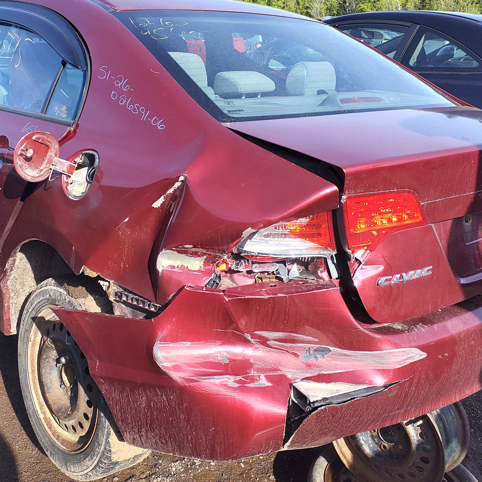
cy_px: 191
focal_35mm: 38
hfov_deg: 43.7
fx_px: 599
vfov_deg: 43.6
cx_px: 195
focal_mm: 3.58
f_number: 1.9
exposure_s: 1/327
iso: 40
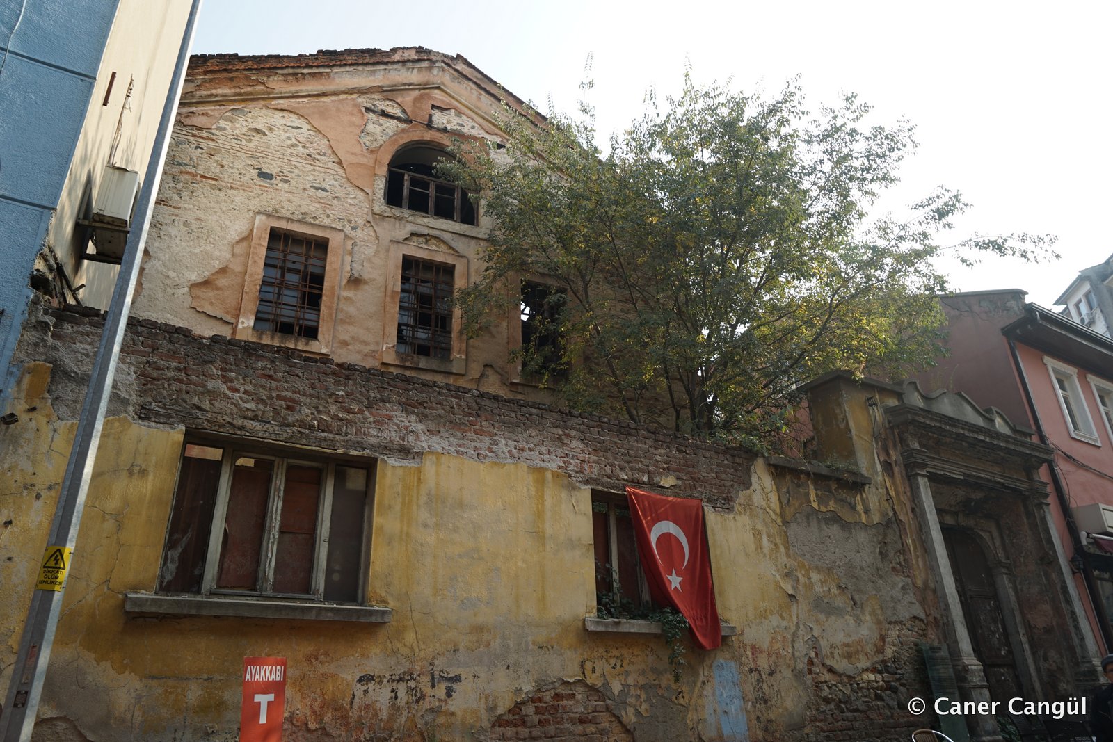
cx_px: 556
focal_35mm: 24
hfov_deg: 73.7
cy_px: 371
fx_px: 742
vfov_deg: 53.1
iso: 100
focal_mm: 24
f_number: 8
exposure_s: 1/80
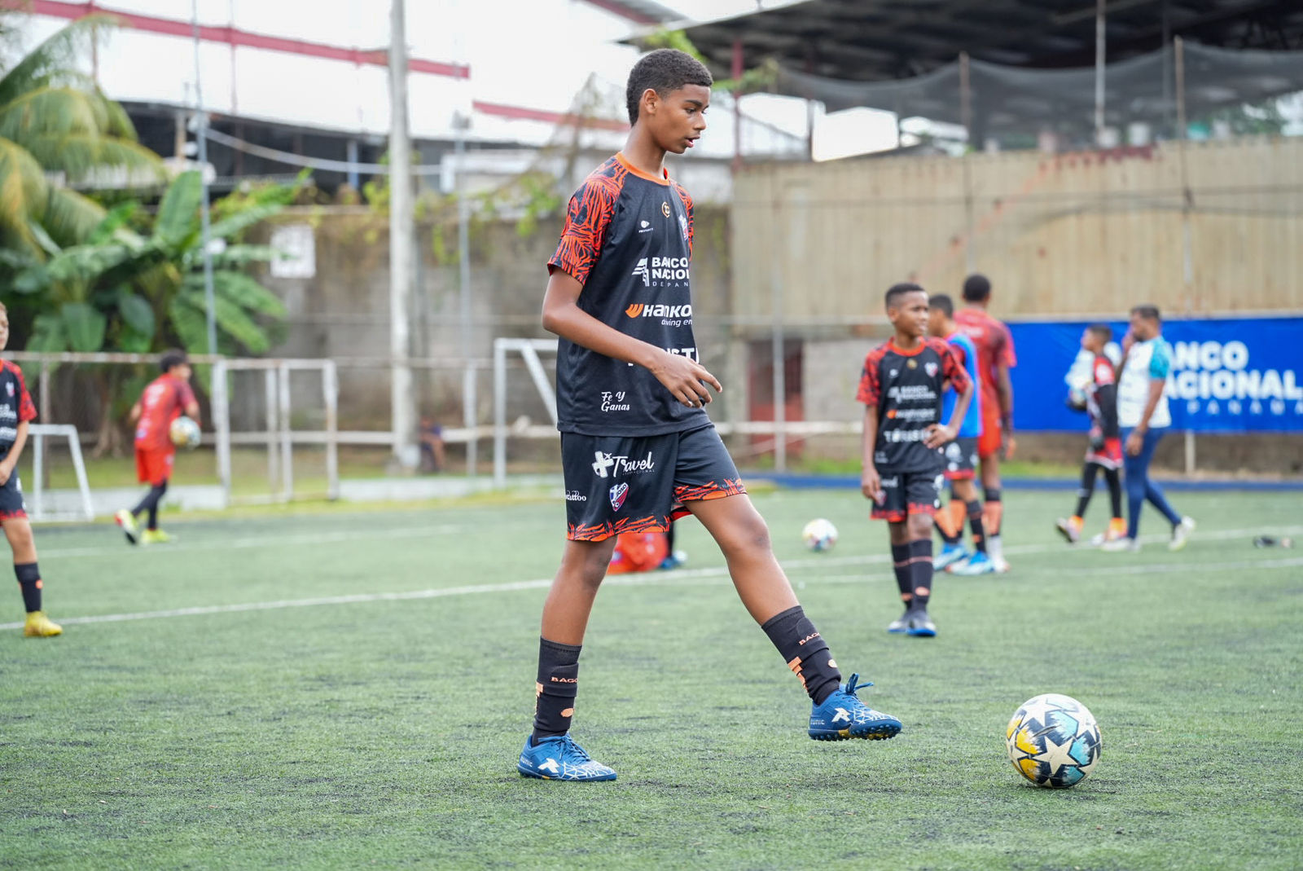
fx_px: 3683
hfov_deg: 20.1
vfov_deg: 13.5
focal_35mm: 102
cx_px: 652
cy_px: 436
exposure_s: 1/1000
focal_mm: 101.7
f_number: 2.8
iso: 1600
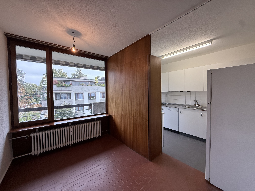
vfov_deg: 85.7
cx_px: 128
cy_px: 96
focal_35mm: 14
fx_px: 103
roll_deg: +0.5
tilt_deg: -1.9
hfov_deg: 102.1
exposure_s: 1/100
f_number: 2.2
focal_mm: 2.22
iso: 160
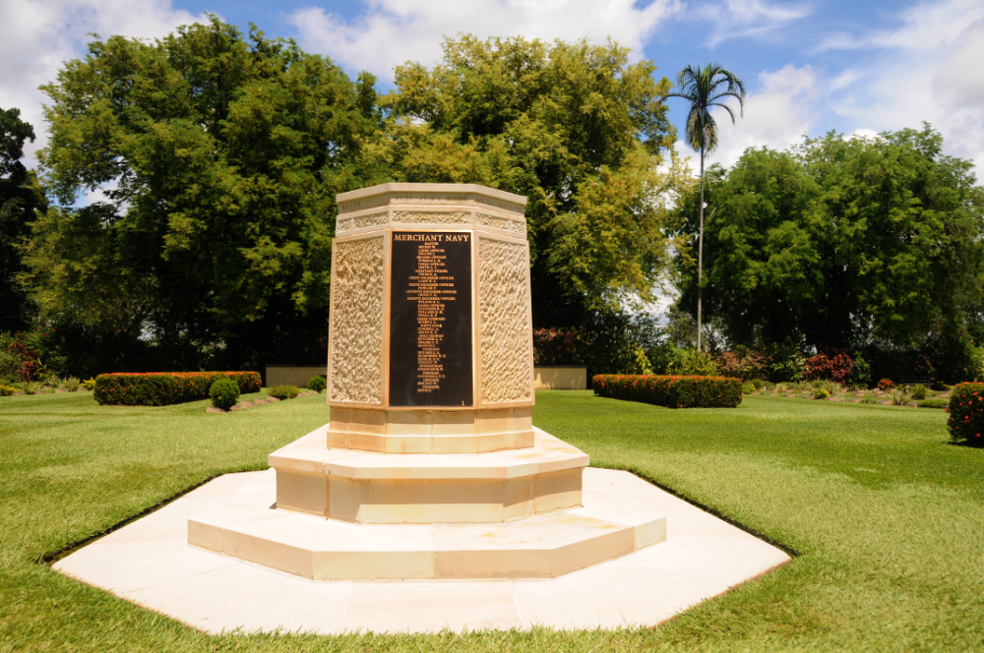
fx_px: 819
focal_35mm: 30
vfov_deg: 43.5
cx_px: 492
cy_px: 326
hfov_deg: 62.0
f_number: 6.3
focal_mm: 20
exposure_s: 1/1250
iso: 200
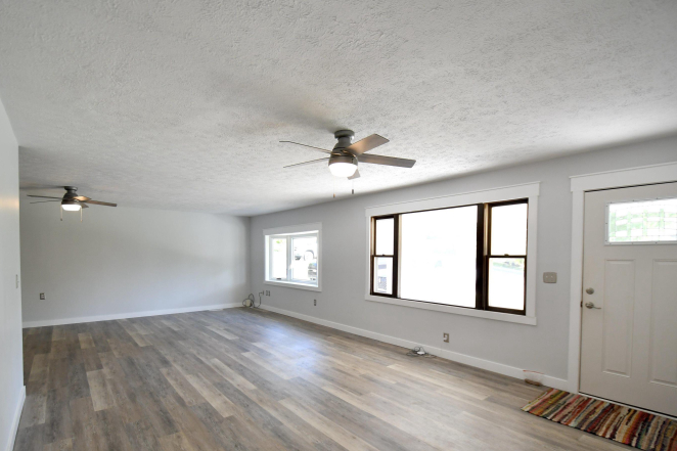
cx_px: 322
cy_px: 252
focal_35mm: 17
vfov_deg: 70.2
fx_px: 320
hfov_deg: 93.2
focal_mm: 10
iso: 800
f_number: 3.5
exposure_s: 1/200
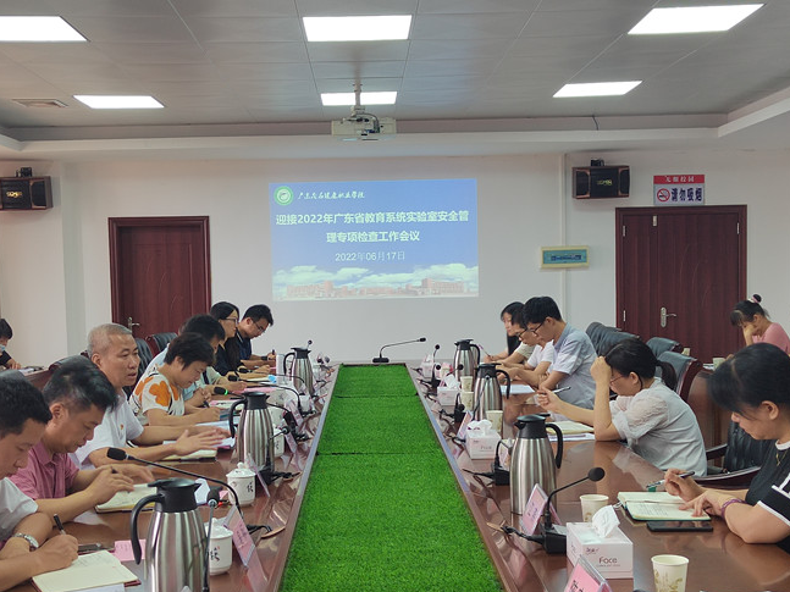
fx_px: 1072
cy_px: 347
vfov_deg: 30.8
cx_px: 376
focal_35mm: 47
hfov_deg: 40.4
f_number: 1.9
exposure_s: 1/100
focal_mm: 5.52
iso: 647
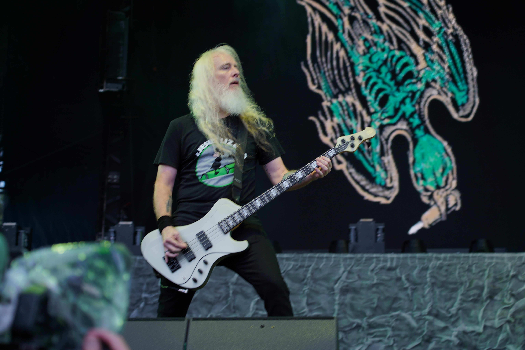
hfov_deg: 27.3
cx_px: 279
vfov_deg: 18.4
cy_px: 183
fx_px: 1079
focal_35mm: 74
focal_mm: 66
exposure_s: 1/125
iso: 160
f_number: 4
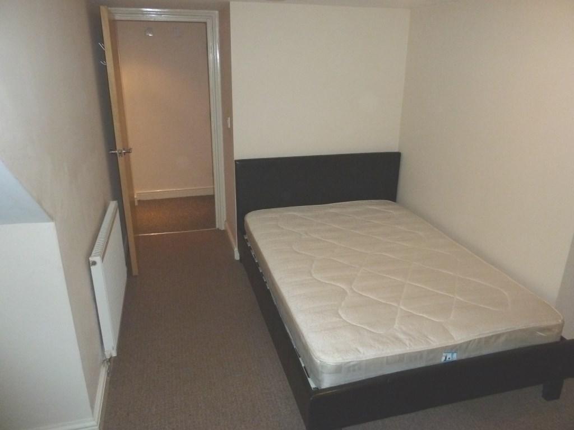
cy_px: 215
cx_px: 287
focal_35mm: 25
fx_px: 415
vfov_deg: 54.9
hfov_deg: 69.4
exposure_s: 1/60
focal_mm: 4.1
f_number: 3.3
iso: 400
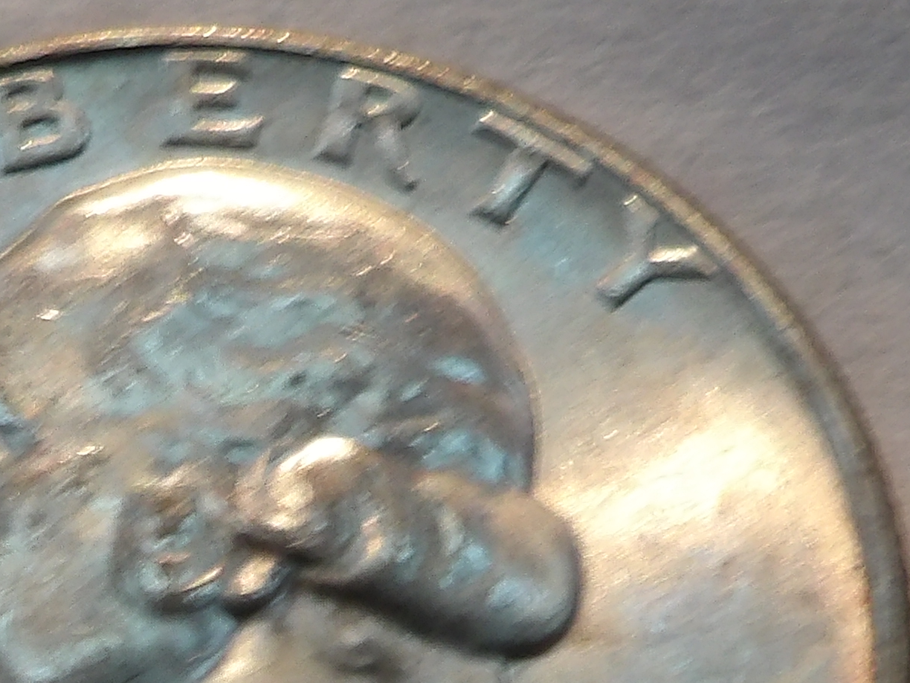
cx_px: 191
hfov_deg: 13.6
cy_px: 579
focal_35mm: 144
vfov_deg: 10.3
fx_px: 3786
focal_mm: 6.2
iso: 200
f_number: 4.5
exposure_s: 1/17
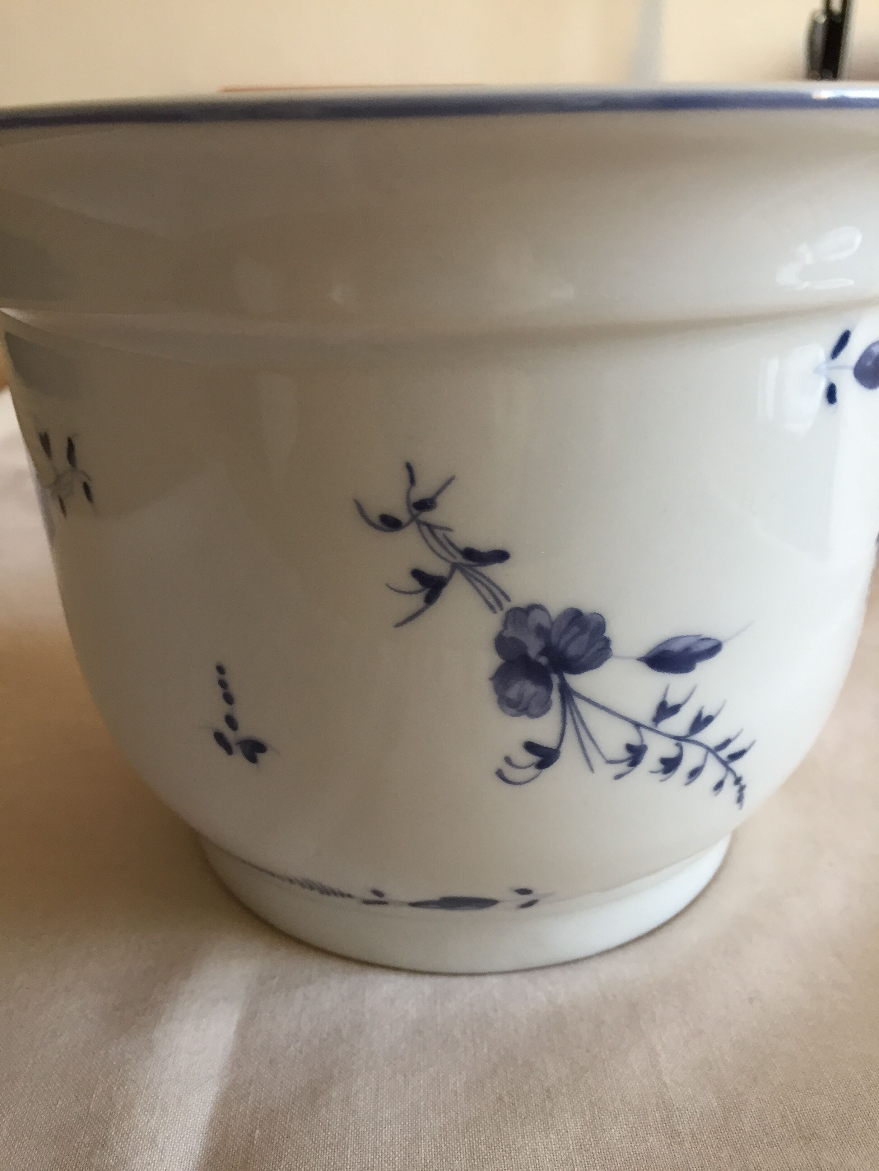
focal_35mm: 29
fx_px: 982
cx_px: 440
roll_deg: +1.6
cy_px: 586
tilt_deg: -21.2
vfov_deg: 61.7
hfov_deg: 48.2
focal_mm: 4.15
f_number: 2.2
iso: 100
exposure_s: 1/33
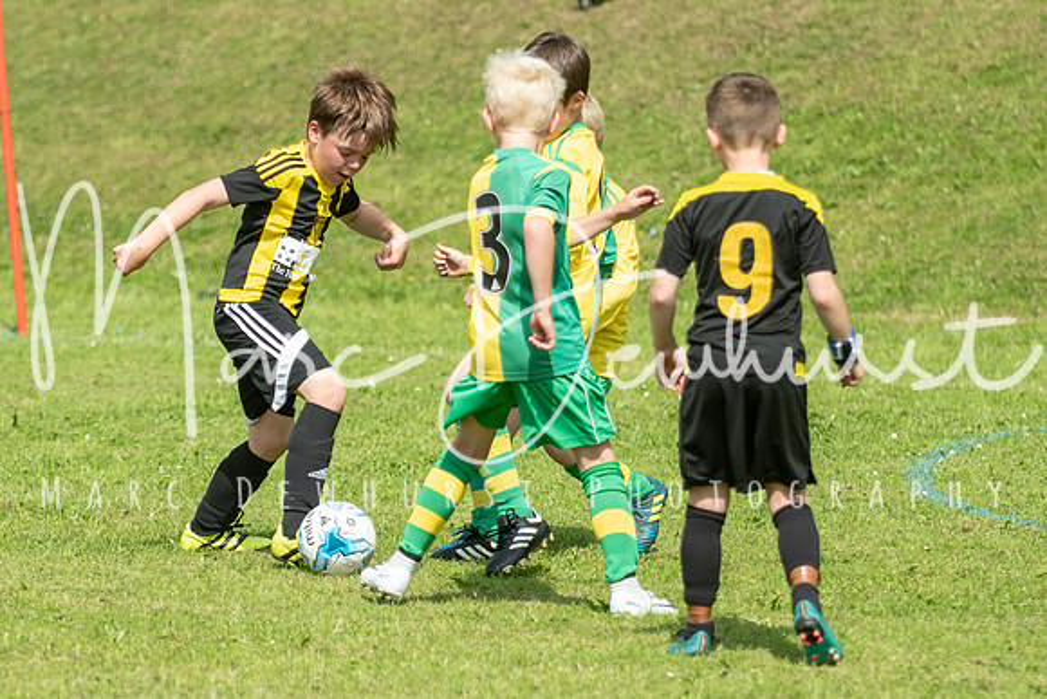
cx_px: 380
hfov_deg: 6.8
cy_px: 326
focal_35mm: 302
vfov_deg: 4.5
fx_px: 8798
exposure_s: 1/2500
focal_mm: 130
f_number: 3.2
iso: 250
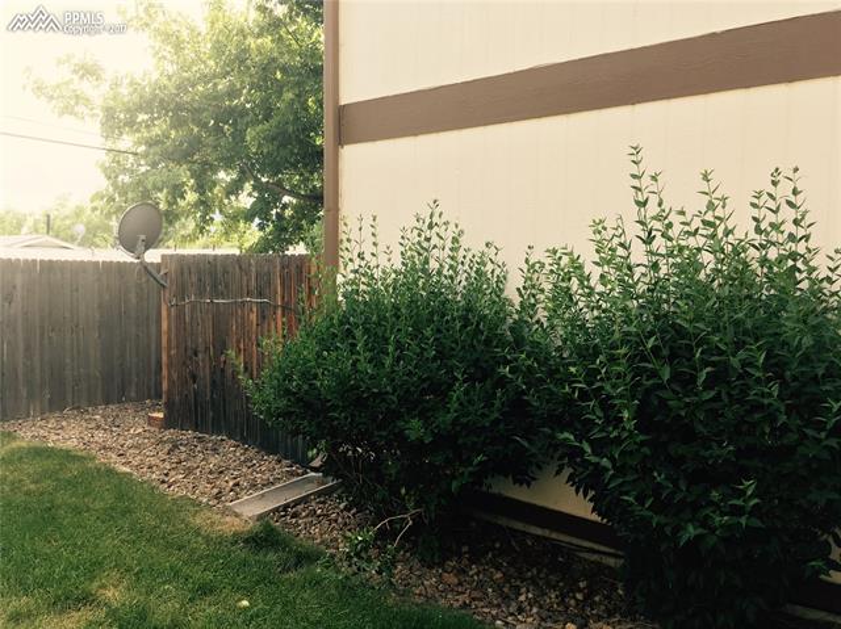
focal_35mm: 29
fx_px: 704
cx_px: 420
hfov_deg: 61.7
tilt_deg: -3.9
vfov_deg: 48.2
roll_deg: -1.6
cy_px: 314
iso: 25
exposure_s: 1/131
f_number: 2.2
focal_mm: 4.15
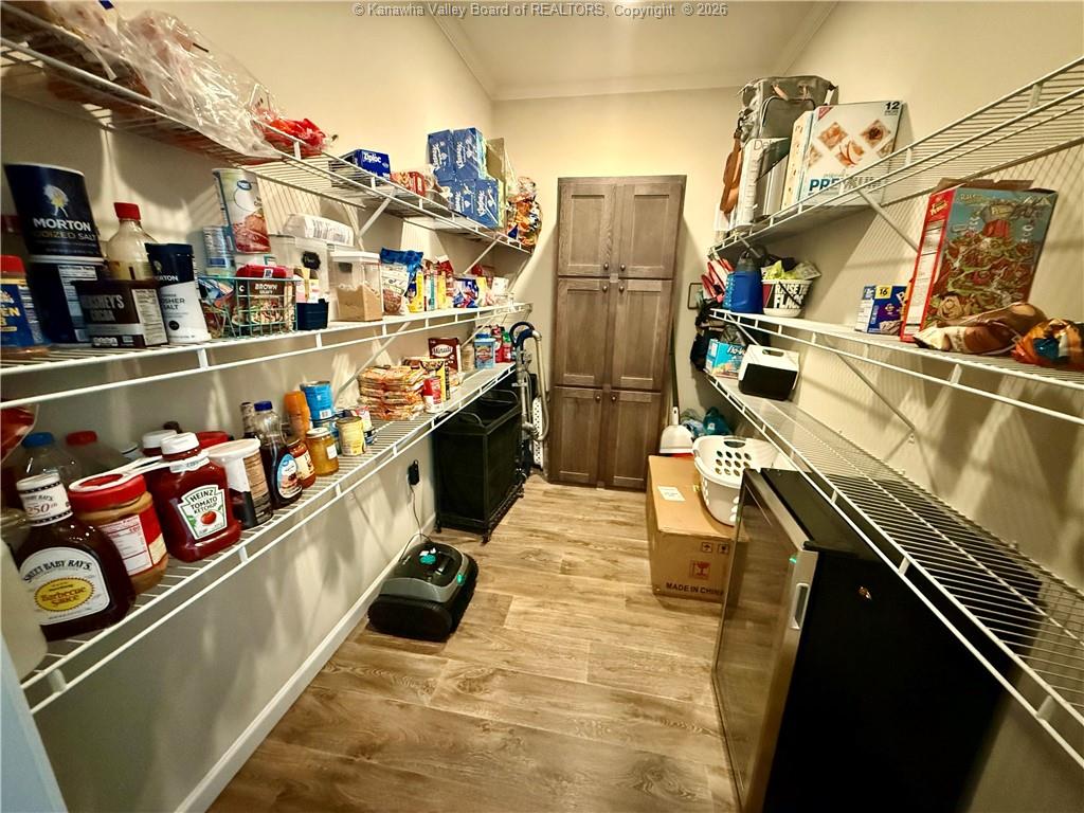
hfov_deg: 102.1
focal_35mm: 14
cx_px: 542
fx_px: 438
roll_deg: -1.1
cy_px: 406
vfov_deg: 85.7
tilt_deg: -14.6
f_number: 2.2
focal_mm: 2.22
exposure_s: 1/40
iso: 1600
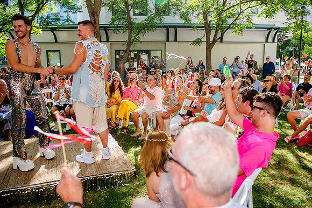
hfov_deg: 66.9
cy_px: 104
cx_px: 166
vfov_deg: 47.5
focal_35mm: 27
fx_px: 236
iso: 200
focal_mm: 24
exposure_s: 1/320
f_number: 2.8
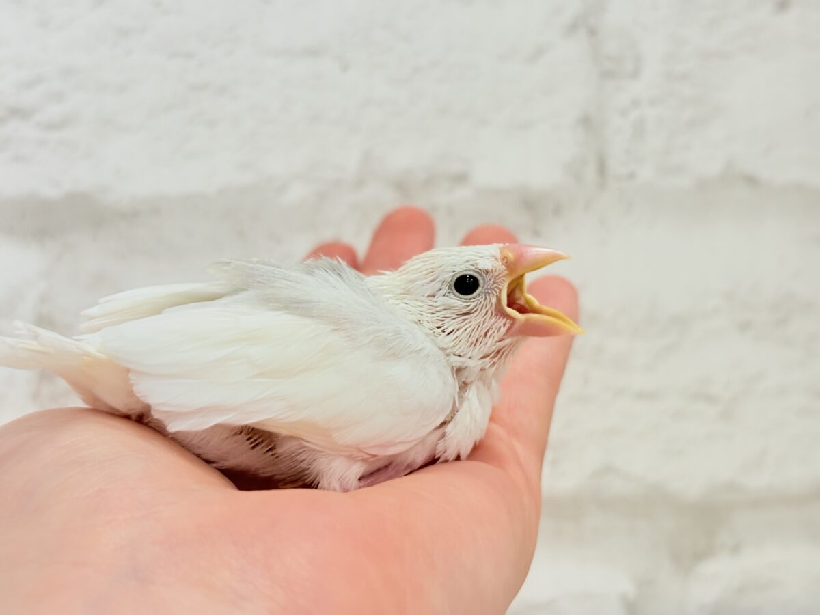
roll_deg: +1.3
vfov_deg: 28.0
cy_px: 308
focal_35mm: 52
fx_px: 1232
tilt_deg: -1.7
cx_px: 410
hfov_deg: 36.8
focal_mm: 5.96
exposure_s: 1/100
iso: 64
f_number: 1.6
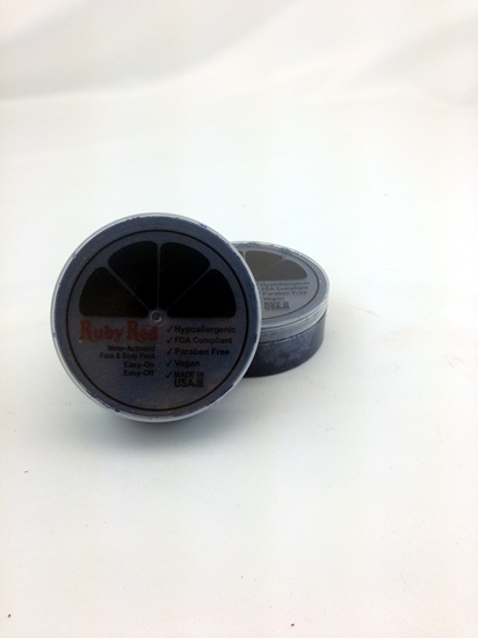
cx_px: 239
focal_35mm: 33
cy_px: 319
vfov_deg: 55.4
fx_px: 608
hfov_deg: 42.9
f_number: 2.4
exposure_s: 1/152
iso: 50
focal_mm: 4.12
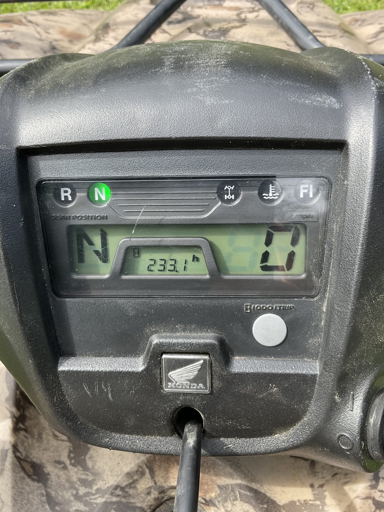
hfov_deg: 41.8
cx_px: 202
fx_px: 503
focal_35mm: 34
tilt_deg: -56.0
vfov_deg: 53.9
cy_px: 242
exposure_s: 1/428
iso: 16
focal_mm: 3
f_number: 1.8
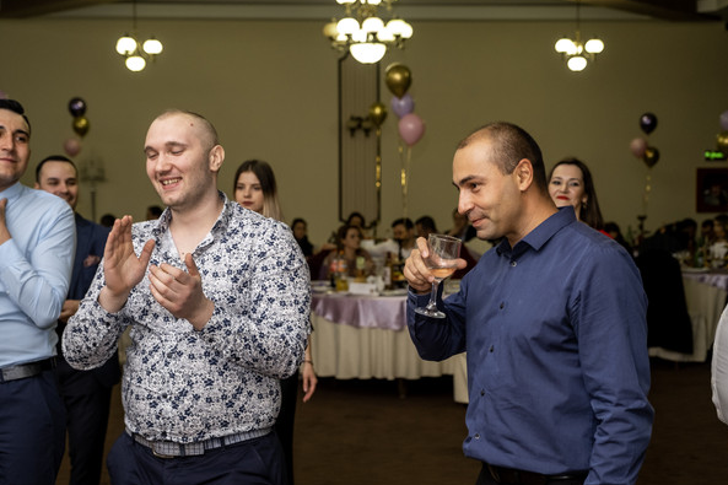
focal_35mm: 54
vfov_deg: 25.0
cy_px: 254
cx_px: 363
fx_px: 1092
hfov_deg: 36.9
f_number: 2.8
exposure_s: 1/160
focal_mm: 33.2
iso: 1250
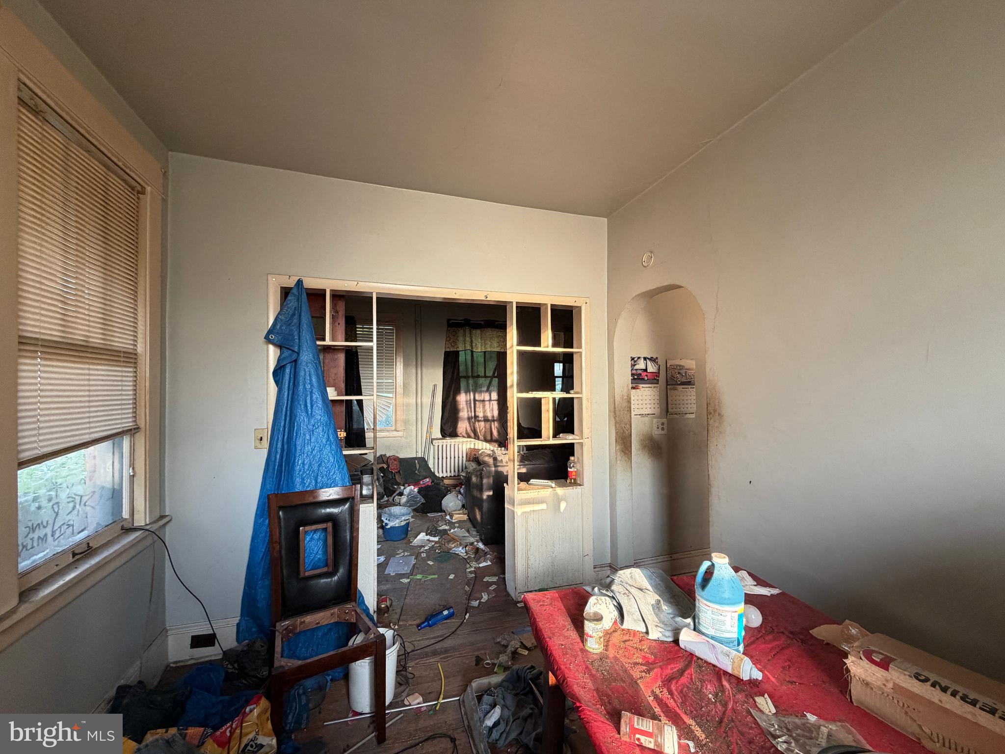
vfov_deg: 85.7
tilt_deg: +1.2
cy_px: 377
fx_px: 406
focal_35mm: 14
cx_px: 502
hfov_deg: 102.1
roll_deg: +0.2
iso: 320
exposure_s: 1/86
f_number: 2.2
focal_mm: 2.22
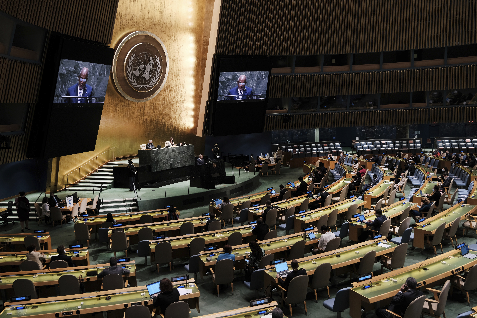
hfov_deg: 57.2
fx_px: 437
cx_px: 238
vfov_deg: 40.0
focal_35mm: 33
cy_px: 159
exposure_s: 1/30
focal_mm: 22
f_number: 3.6
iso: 400
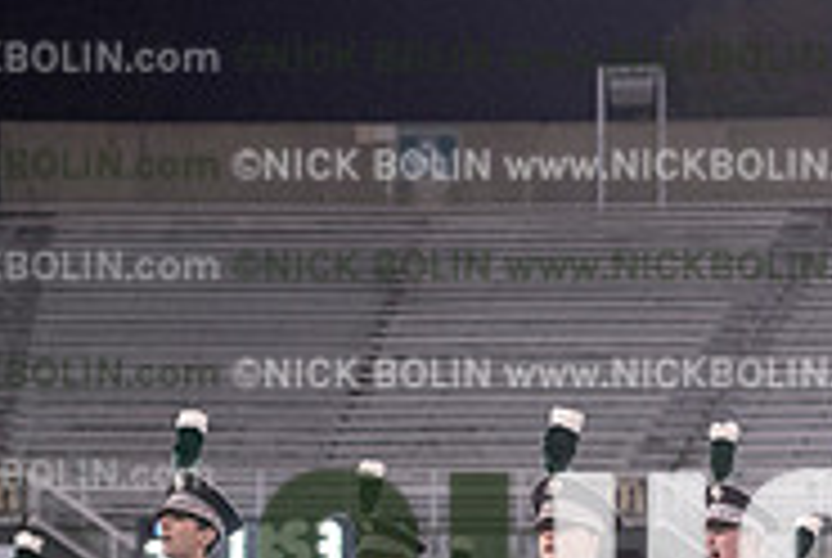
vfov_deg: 5.2
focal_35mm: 266
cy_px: 686
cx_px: 576
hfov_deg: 7.7
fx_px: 6157
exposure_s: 1/1250
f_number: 3.2
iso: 5000
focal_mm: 85
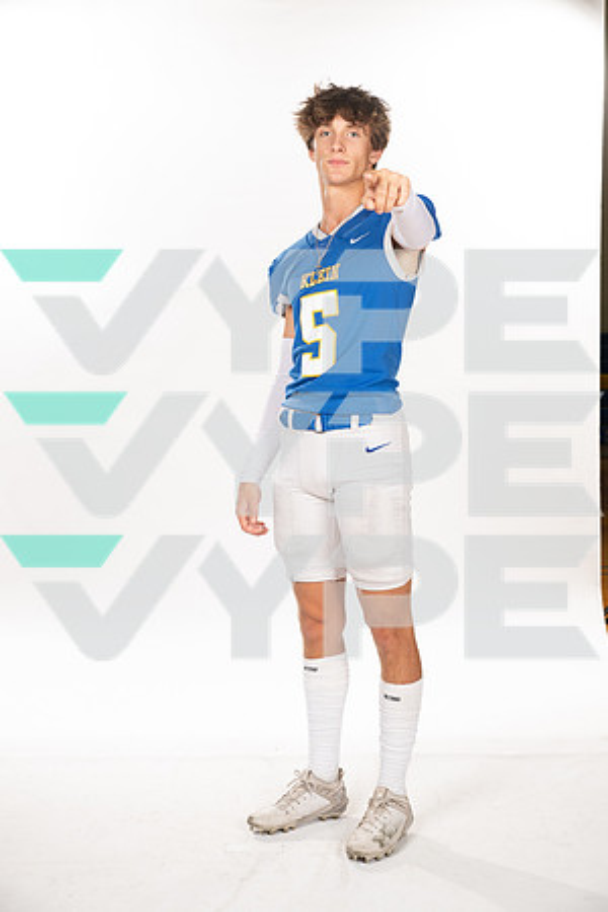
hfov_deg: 24.6
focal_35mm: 55
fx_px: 1393
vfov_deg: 36.2
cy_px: 456
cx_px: 304
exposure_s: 1/320
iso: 800
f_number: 7.1
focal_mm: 55
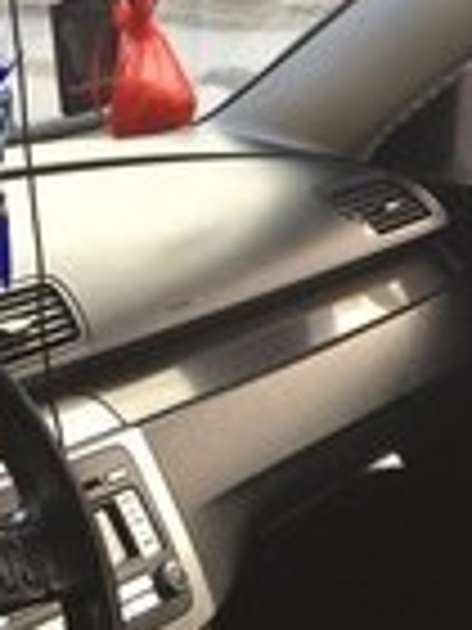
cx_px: 126
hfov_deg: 14.3
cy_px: 832
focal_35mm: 103
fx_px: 1873
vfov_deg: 17.8
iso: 32
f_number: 2.2
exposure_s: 1/100
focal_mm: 4.15
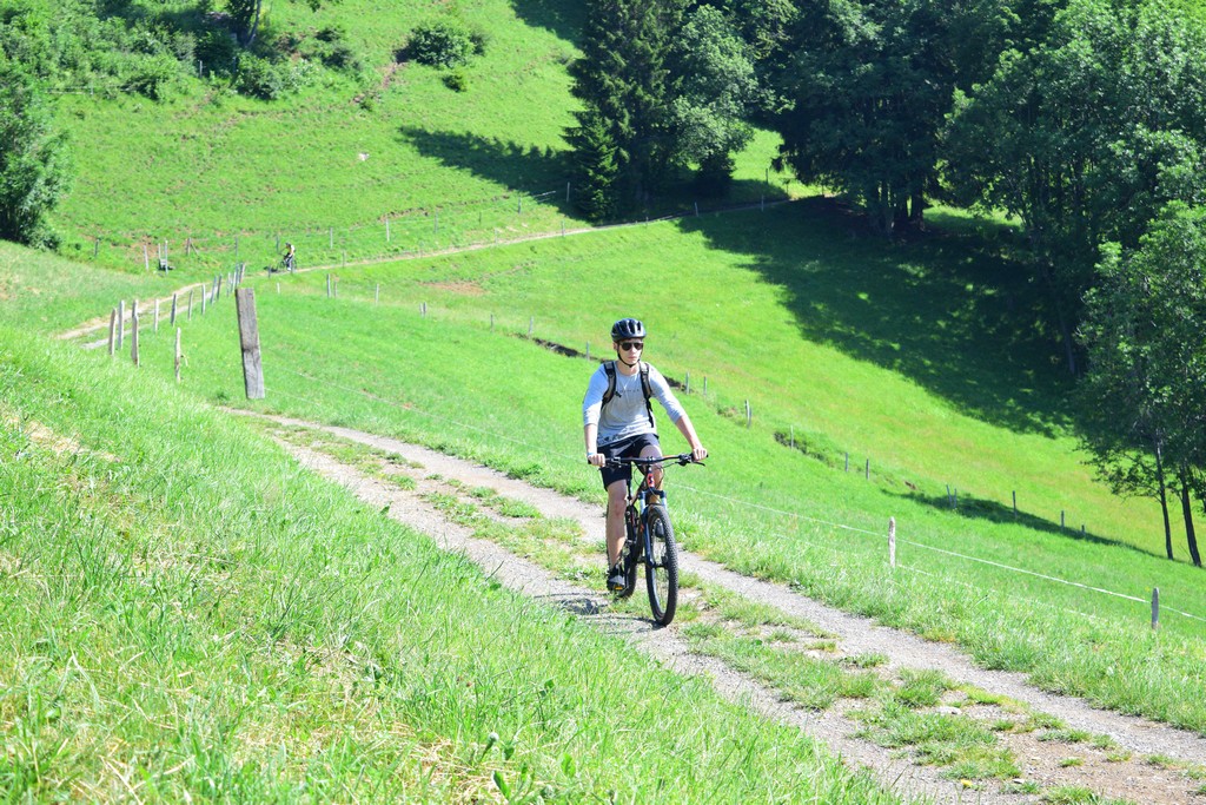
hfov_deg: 24.6
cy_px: 402
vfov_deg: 16.6
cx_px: 603
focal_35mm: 82
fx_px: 2764
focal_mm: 55
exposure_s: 1/1250
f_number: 5.6
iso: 1000
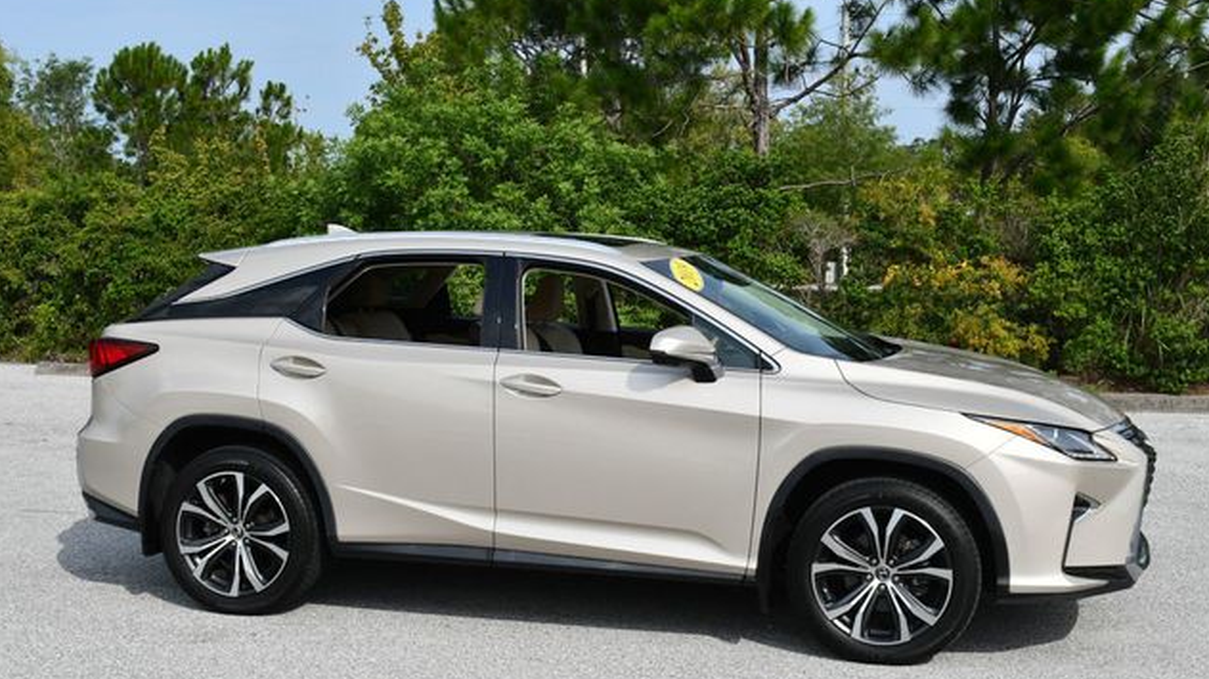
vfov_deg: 23.5
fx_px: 1634
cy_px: 350
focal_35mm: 51
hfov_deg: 40.6
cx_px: 606
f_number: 8
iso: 100
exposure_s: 1/250
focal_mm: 24
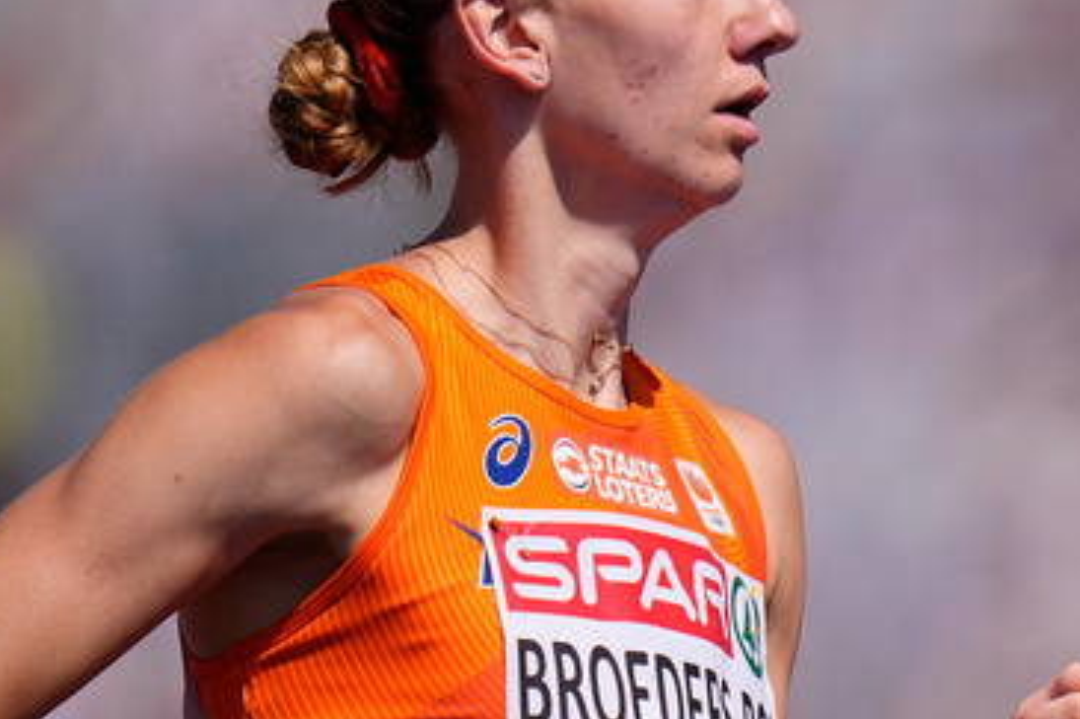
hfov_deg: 1.8
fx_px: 33673
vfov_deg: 1.2
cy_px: 524
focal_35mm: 1123
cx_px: 1382
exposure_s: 1/3200
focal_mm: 400
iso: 100
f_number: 2.8
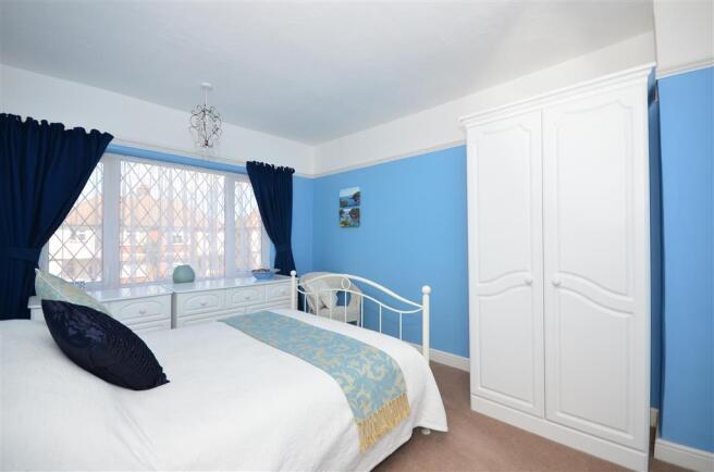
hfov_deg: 100.5
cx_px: 357
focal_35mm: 15
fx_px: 297
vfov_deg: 77.0
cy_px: 236
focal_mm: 10
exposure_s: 1/160
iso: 200
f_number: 6.3
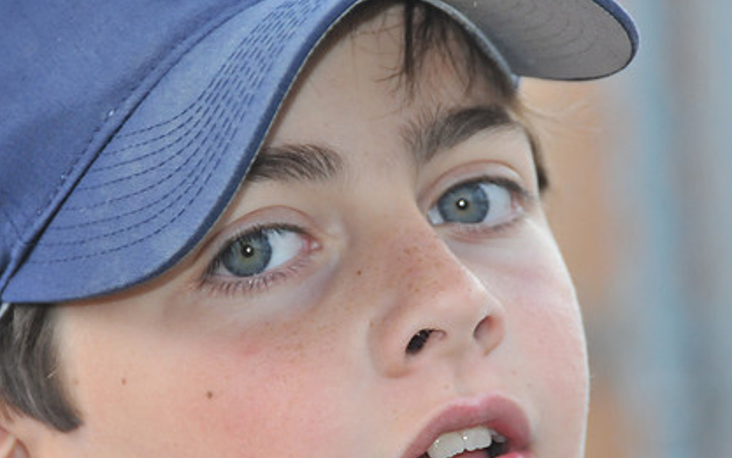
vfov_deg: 3.6
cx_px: 416
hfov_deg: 5.8
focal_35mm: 361
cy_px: 320
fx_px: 7205
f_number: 5.6
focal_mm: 170
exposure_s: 1/250
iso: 800
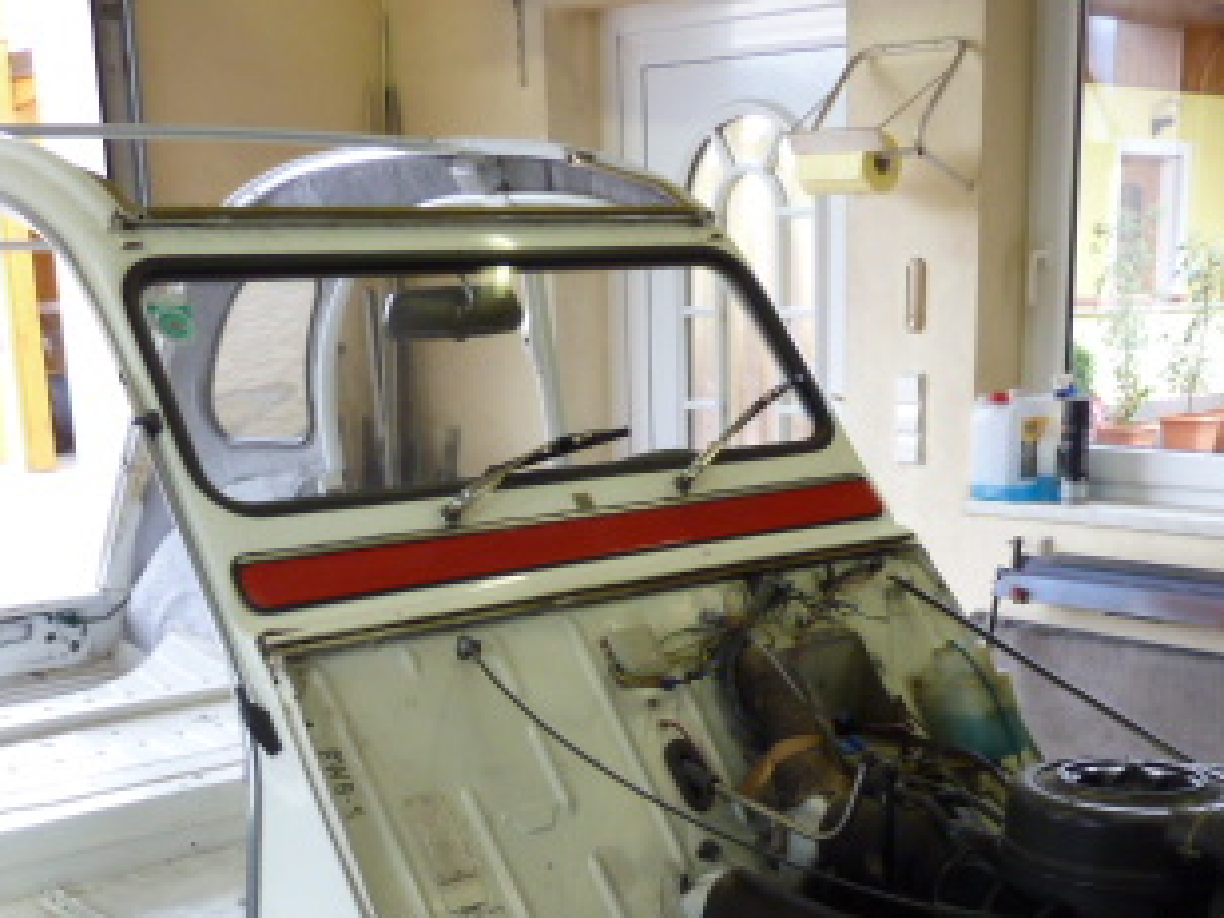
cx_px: 680
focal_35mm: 52
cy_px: 942
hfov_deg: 36.8
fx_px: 1839
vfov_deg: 26.4
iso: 200
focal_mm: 4.1
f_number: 3.3
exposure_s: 1/30
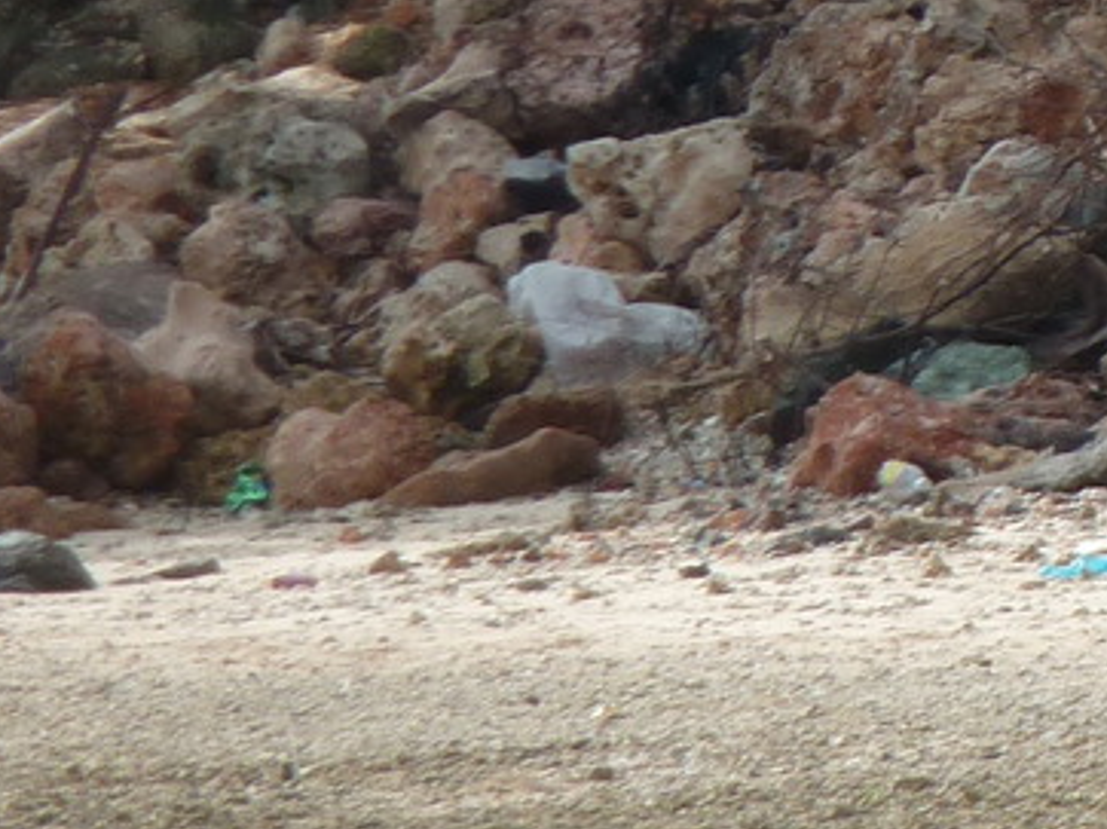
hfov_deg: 1.5
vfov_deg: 1.1
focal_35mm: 1327
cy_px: 462
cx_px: 2306
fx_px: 42409
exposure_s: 1/320
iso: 80
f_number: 4.9
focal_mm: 49.2
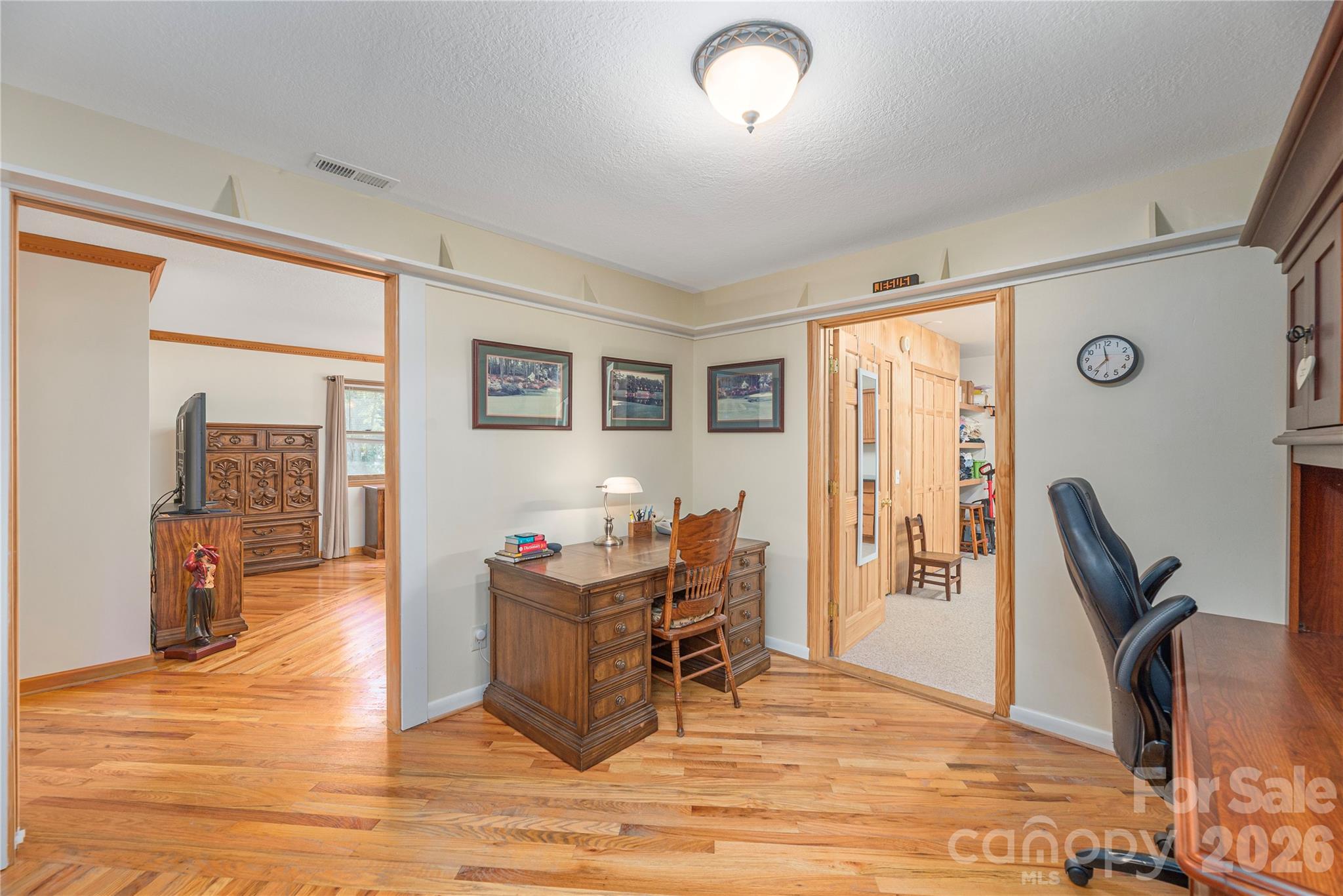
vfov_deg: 81.3
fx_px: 522
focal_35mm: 14
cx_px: 672
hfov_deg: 104.2
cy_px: 448
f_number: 8
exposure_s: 1/100
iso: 320
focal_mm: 14
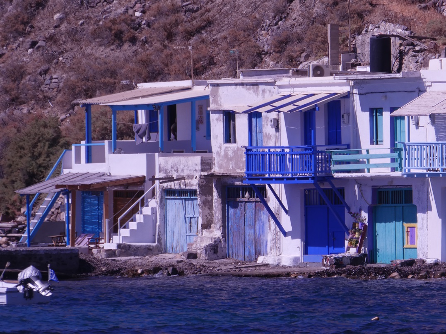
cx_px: 223
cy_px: 167
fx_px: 7316
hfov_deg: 3.5
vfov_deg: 2.6
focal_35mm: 568
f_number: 6.1
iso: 80
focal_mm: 101.7
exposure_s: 1/640
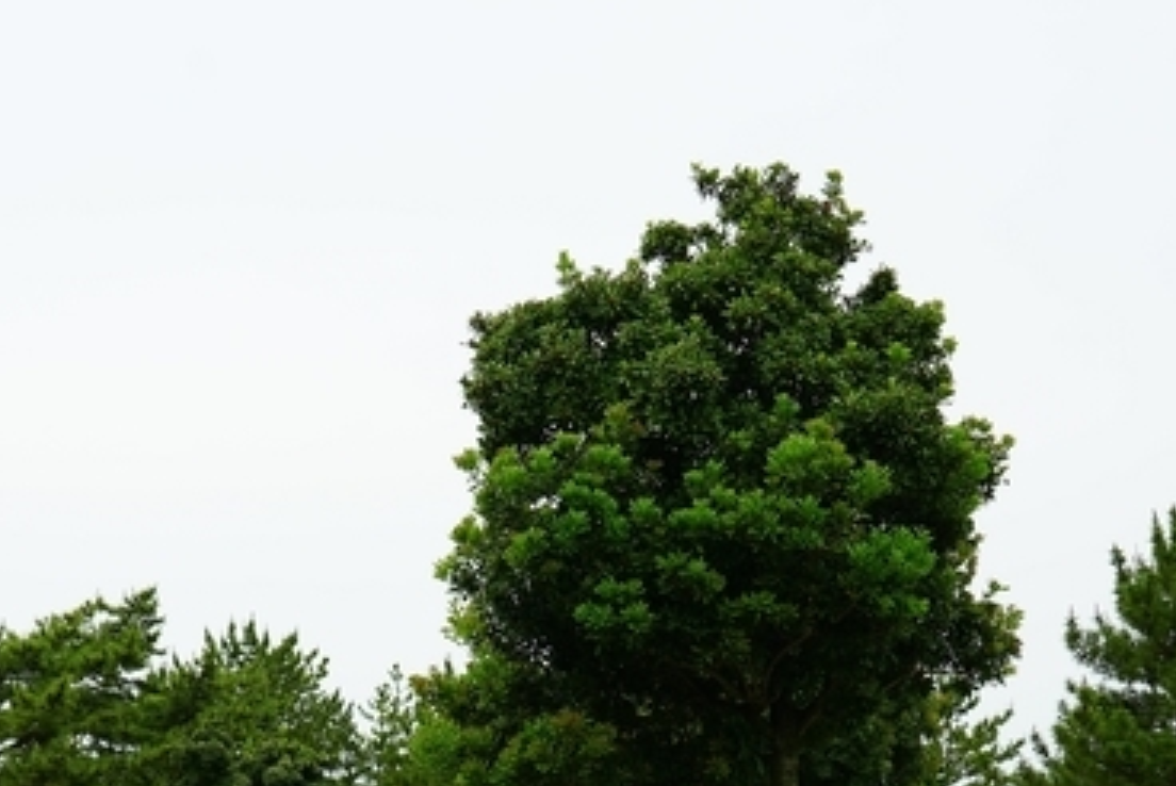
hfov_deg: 31.6
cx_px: 396
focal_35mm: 63
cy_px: 844
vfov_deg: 20.7
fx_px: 2060
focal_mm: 29
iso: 100
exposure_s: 1/100
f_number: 8
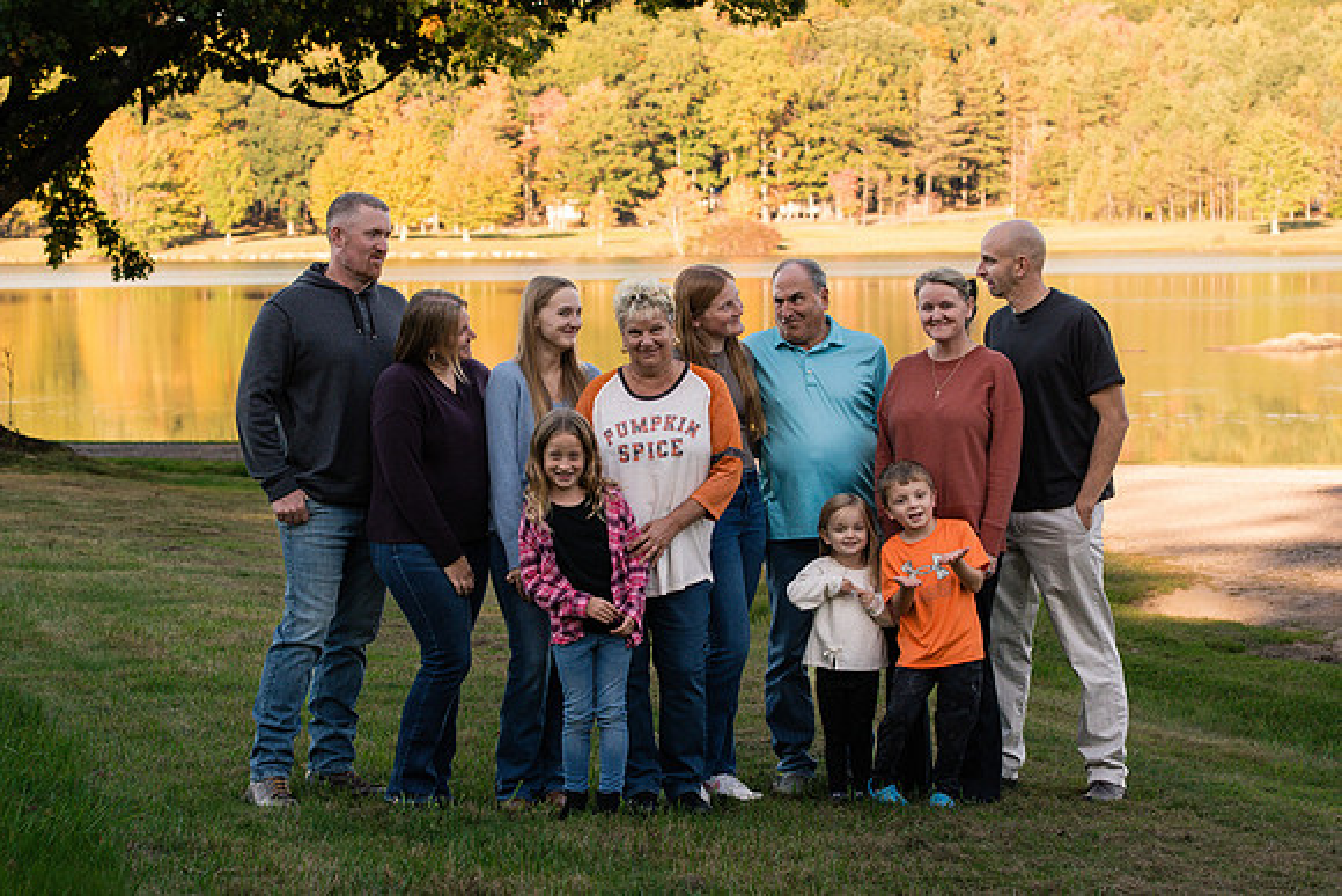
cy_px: 508
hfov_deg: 17.8
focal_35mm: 115
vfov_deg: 11.9
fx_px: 4282
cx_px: 676
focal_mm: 85
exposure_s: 1/320
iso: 320
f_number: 5.6
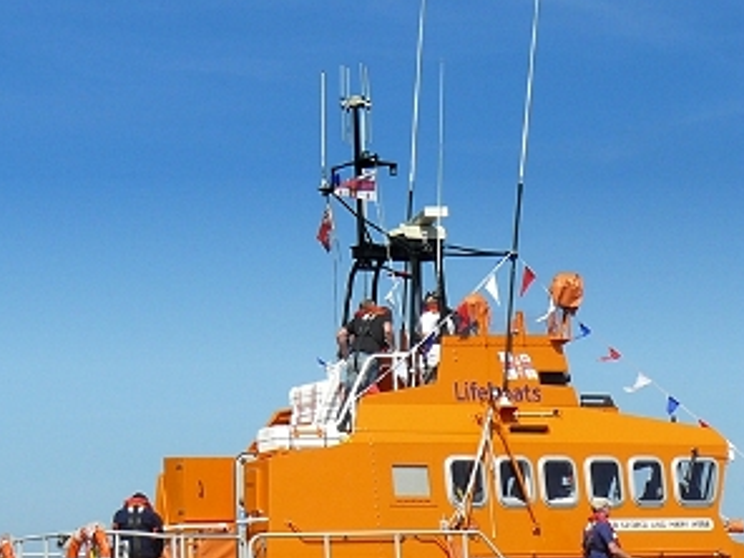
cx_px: 456
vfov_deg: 13.7
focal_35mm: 108
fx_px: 2321
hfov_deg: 18.2
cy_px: 367
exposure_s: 1/500
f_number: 5.6
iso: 100
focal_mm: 10.5
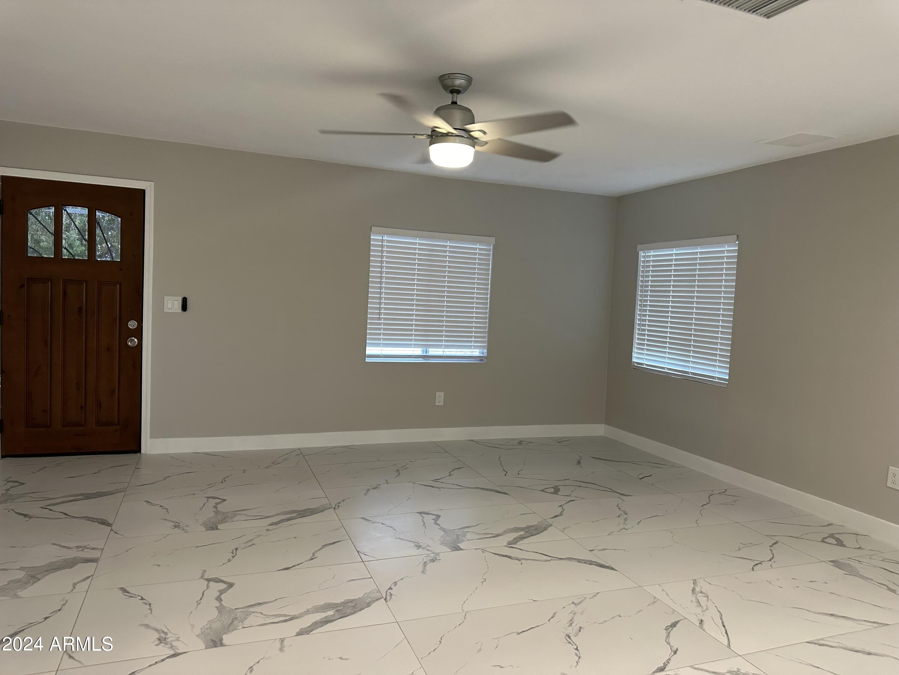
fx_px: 623
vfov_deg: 56.8
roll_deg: -3.4
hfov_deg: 71.6
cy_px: 338
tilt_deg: -3.3
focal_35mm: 24
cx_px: 450
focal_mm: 6.86
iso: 200
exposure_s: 1/120
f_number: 1.78
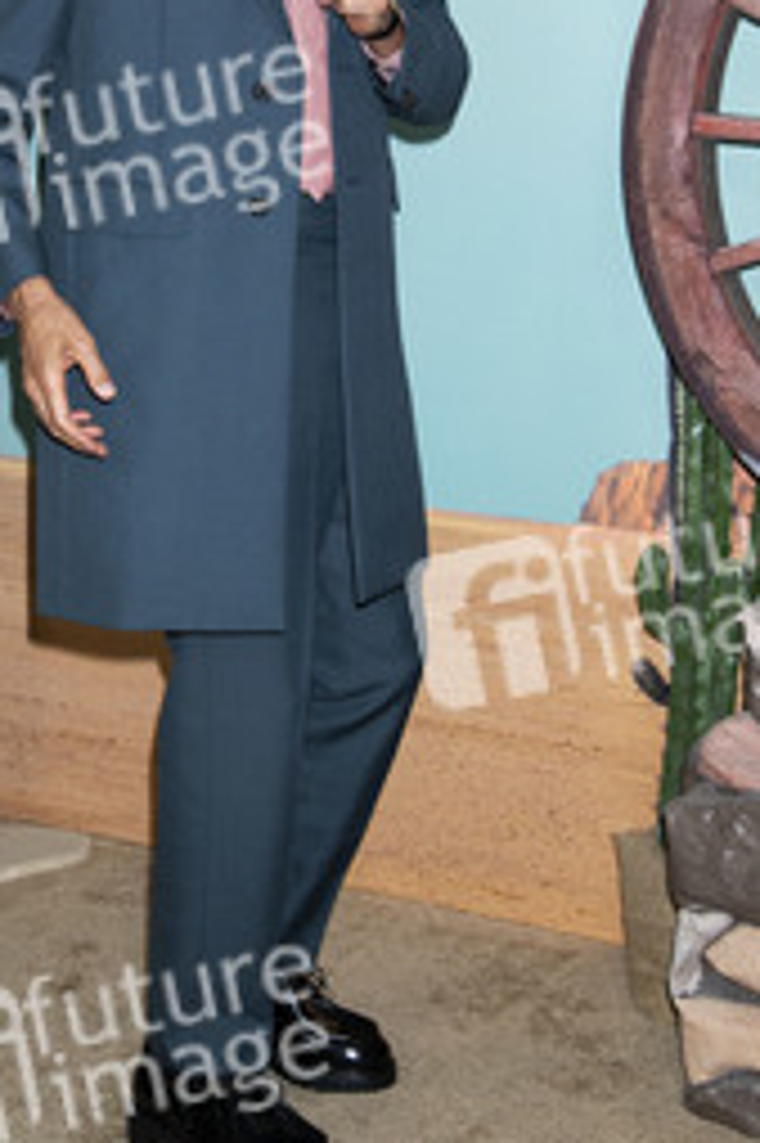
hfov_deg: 21.4
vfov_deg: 31.7
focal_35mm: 63
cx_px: 229
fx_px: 1998
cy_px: 378
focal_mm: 40
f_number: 5.6
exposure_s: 1/200
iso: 400
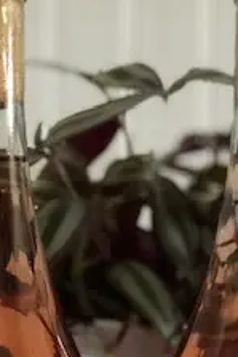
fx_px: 1683
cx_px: 78
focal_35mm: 170
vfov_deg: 11.8
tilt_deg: -1.8
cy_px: 431
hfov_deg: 8.1
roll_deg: -0.1
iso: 500
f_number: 2.8
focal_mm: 6.6
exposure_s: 1/30
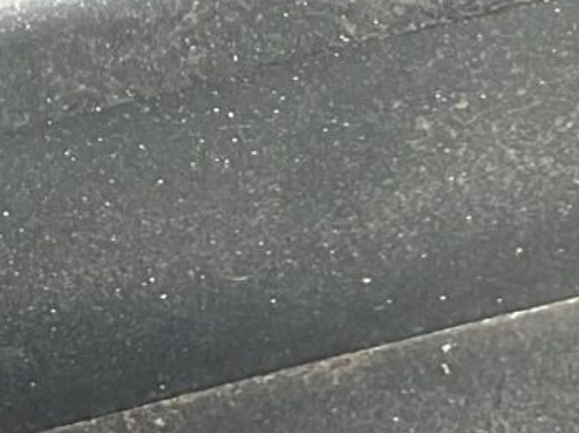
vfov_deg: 6.3
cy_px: -921
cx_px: 32
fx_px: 3559
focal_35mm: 213
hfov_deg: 9.3
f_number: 1.8
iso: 20
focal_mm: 3
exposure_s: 1/120
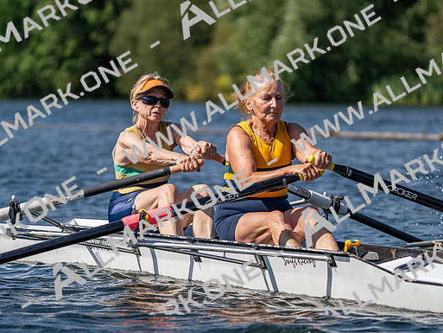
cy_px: 166
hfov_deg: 6.9
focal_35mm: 287
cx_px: 228
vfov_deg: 5.2
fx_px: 3674
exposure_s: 1/2000
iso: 200
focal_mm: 264
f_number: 5.6
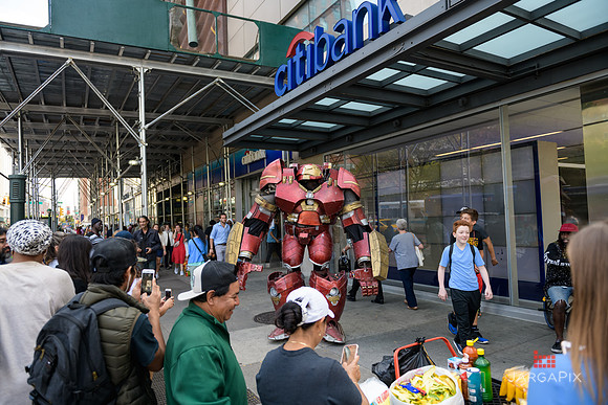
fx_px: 405
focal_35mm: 24
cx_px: 304
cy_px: 202
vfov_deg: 53.2
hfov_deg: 73.7
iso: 200
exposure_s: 1/400
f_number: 3.2
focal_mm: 24
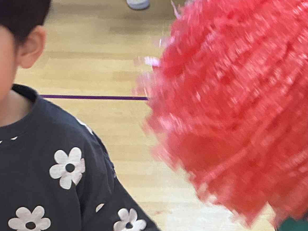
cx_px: 281
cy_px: 190
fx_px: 890
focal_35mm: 100
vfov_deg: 14.7
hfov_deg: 19.3
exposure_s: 1/60
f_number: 1.8
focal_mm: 3
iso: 40
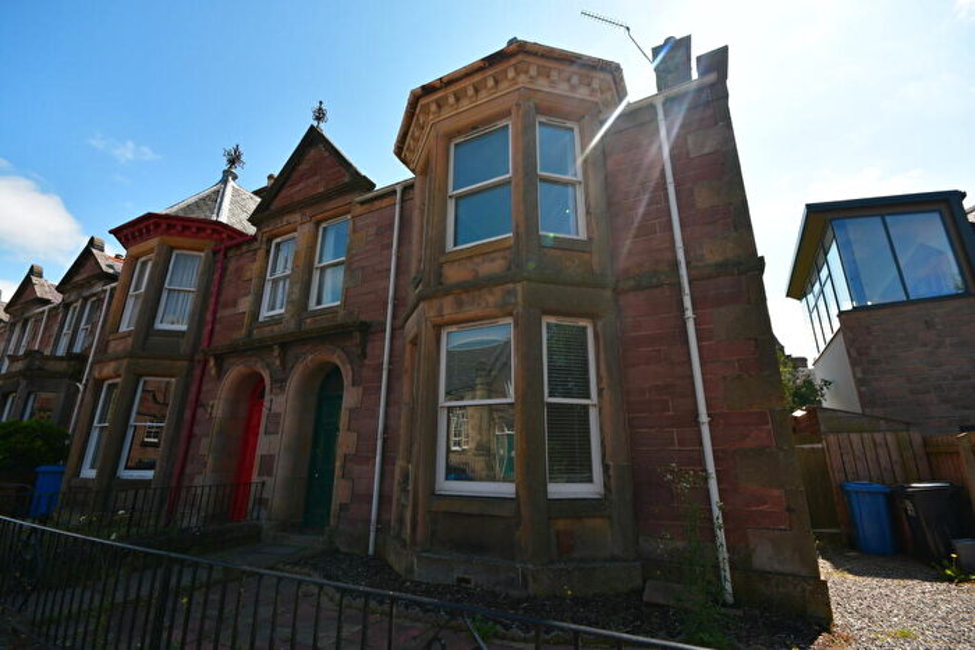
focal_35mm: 15
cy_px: 325
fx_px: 406
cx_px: 488
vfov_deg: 77.4
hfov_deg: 100.4
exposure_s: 1/250
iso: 200
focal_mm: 10
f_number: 10
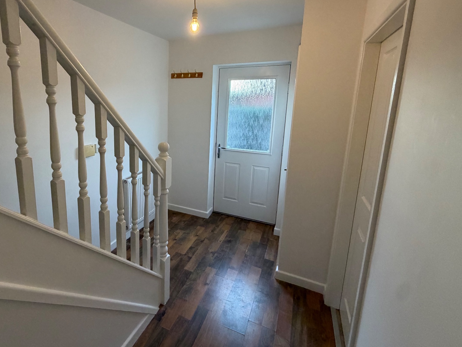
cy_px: 149
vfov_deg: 68.4
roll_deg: -0.5
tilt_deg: -11.0
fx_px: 254
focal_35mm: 19
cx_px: 169
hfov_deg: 82.8
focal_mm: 2.22
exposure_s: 1/113
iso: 320
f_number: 2.2
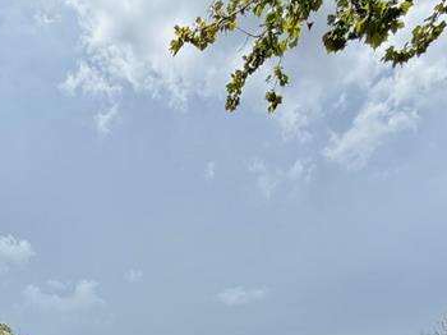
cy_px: 467
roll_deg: +0.6
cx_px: 82
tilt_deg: +5.0
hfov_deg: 43.4
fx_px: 529
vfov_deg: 27.4
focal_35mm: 41
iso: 25
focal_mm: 2.22
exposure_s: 1/770
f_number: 2.2
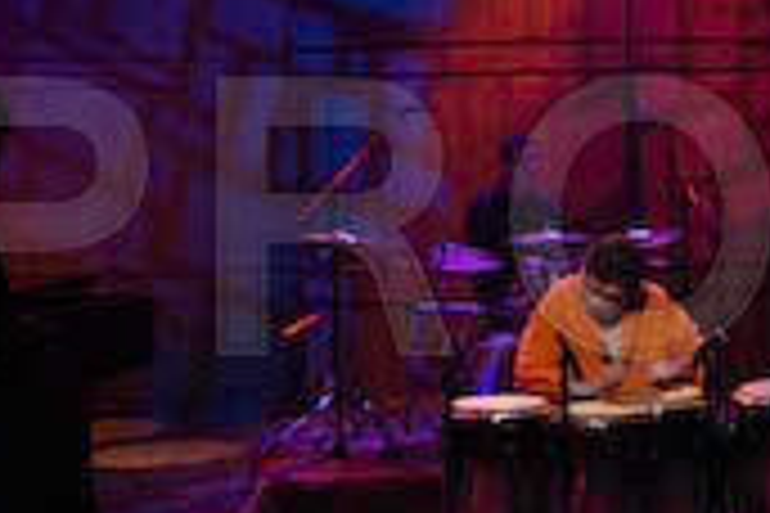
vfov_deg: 16.3
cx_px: 621
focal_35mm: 84
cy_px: 299
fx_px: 1797
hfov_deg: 23.8
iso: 640
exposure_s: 1/80
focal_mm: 24
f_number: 4
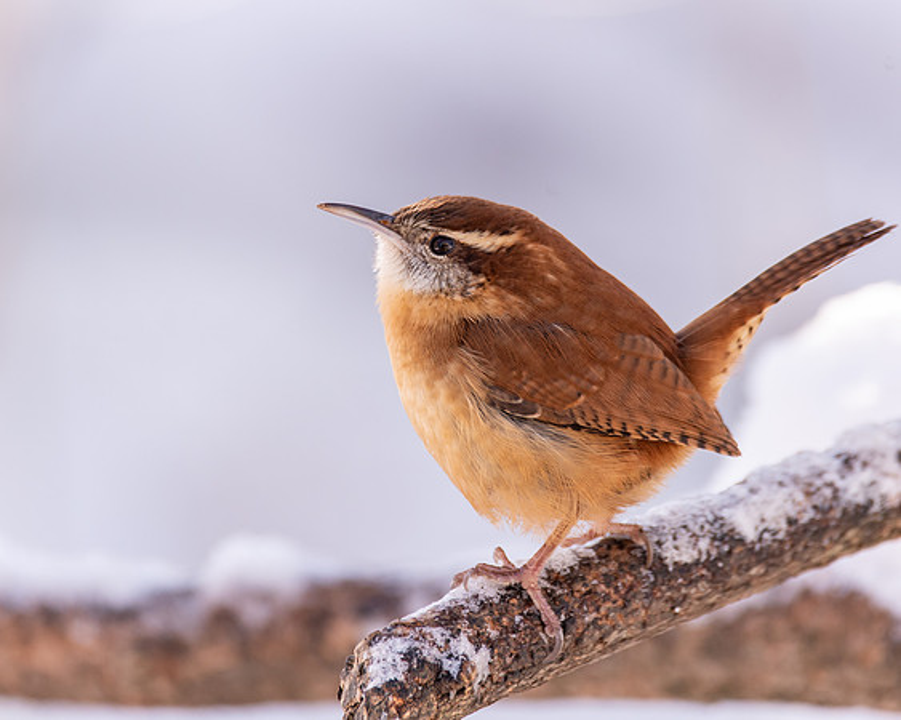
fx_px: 22145
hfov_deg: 2.3
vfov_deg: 1.9
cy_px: 277
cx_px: 477
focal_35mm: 831
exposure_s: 1/250
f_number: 6.3
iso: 400
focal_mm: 600
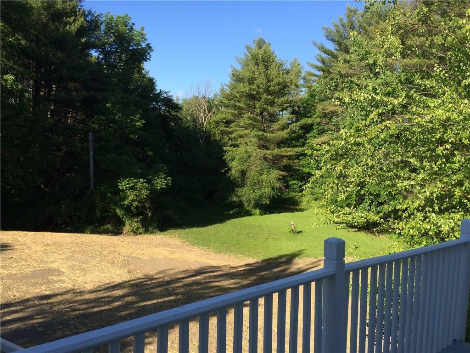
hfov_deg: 61.7
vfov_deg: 48.2
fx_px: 394
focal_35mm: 29
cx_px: 235
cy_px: 176
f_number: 2.2
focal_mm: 4.15
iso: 32
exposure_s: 1/1140
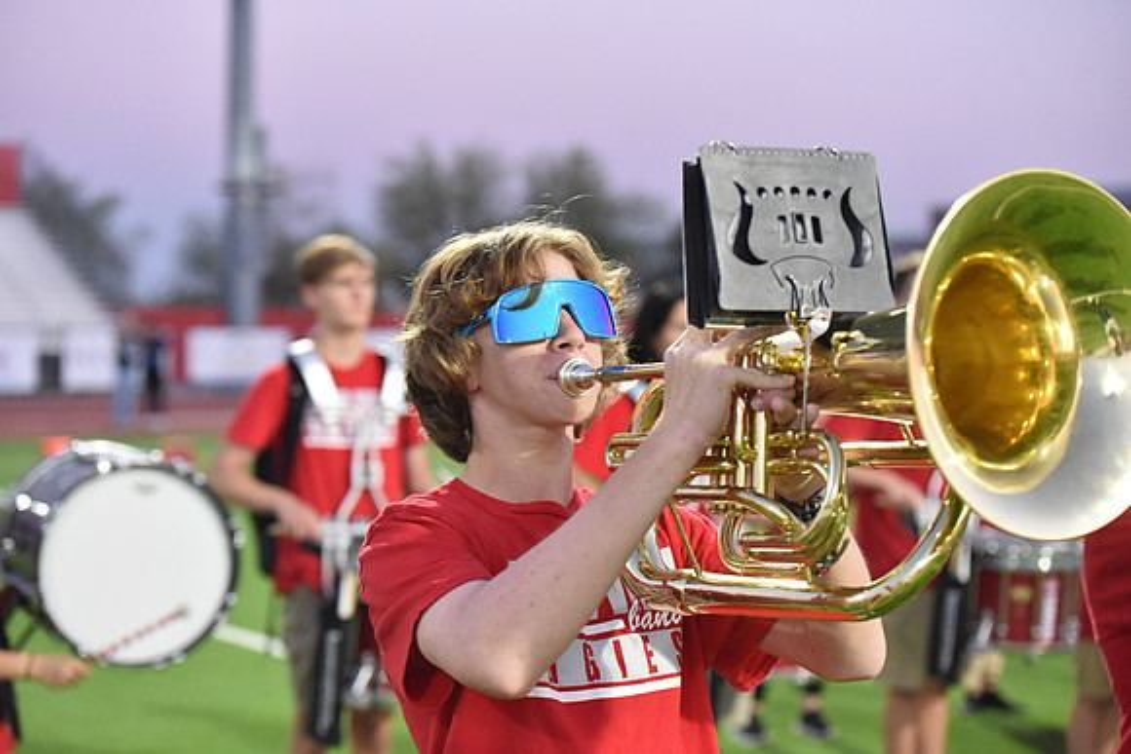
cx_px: 566
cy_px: 377
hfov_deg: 28.8
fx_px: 2200
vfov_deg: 19.5
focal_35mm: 70
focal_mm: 70
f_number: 2.8
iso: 8000
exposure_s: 1/1000
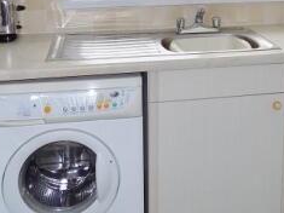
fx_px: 467
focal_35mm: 57
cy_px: -7
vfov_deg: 24.3
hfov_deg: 33.1
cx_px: 217
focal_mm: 4
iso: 80
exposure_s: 1/100
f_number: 3.1
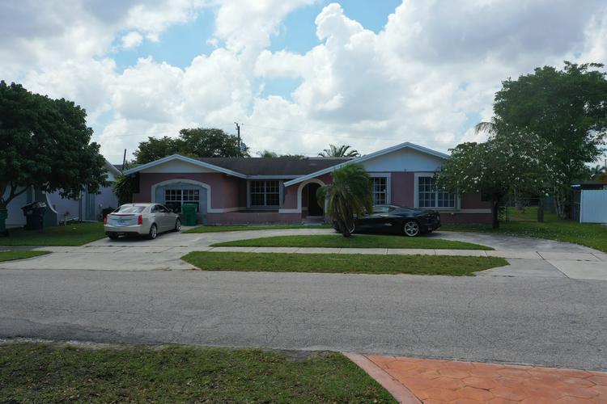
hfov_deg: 65.5
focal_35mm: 28
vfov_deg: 46.4
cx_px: 304
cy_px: 202
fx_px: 472
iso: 100
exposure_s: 1/500
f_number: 6.3
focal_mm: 10.26
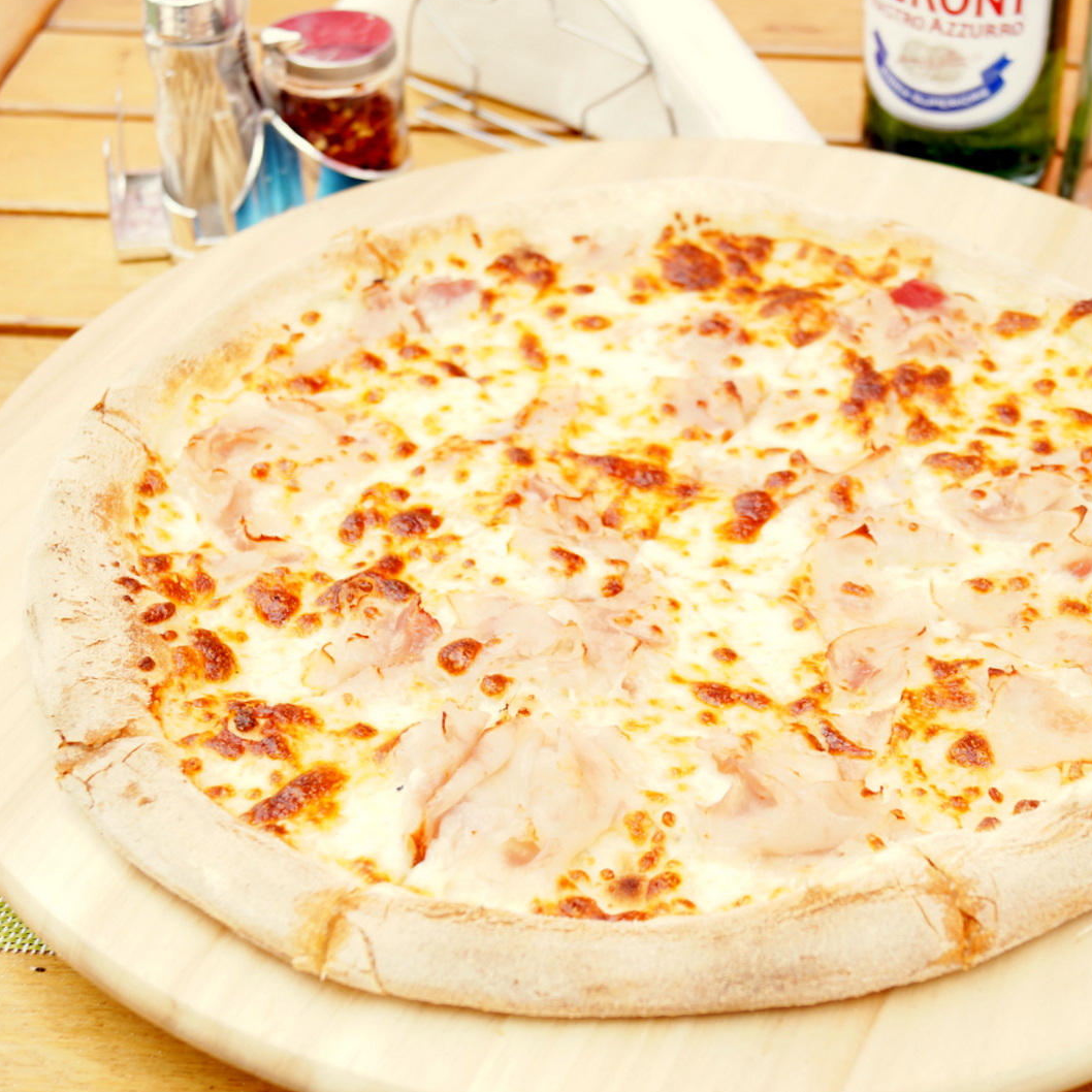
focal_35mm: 54
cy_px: 543
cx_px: 724
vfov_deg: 31.6
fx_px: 1927
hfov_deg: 31.4
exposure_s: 1/80
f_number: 4.5
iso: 100
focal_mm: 28
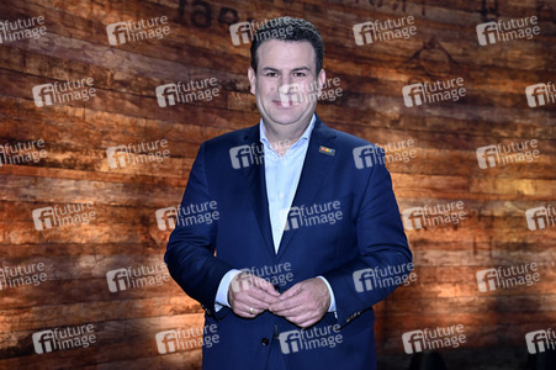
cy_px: 185
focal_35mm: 42
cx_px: 278
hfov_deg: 46.4
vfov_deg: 31.8
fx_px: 648
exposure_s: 1/200
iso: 800
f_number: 4
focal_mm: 42
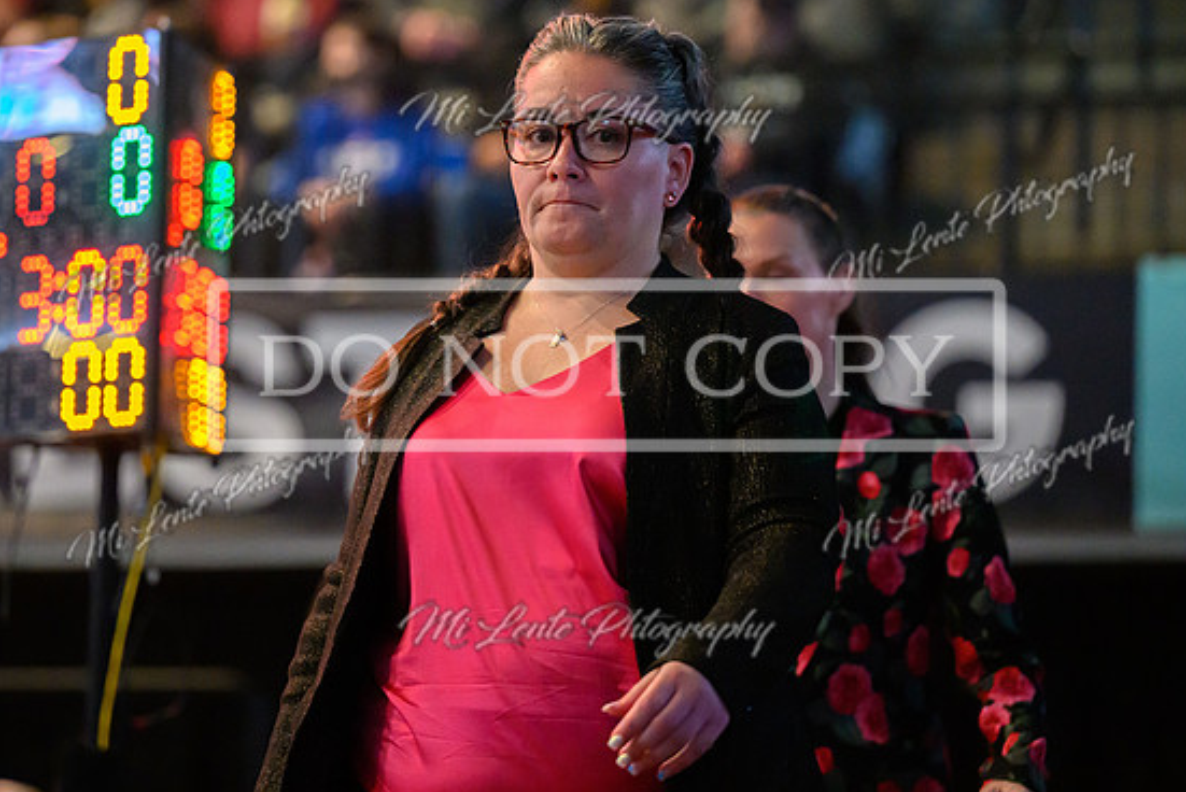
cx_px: 511
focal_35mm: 179
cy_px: 306
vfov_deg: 7.7
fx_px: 5900
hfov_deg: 11.5
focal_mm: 135
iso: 10000
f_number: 2.8
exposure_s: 1/320
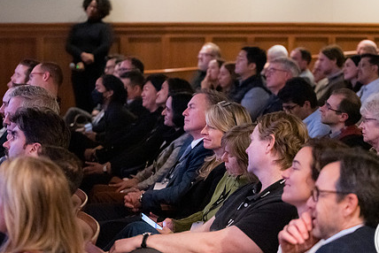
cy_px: 127
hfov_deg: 21.4
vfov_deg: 14.4
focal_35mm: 95
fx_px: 1001
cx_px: 207
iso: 6400
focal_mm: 70
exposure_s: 1/125
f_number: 2.8
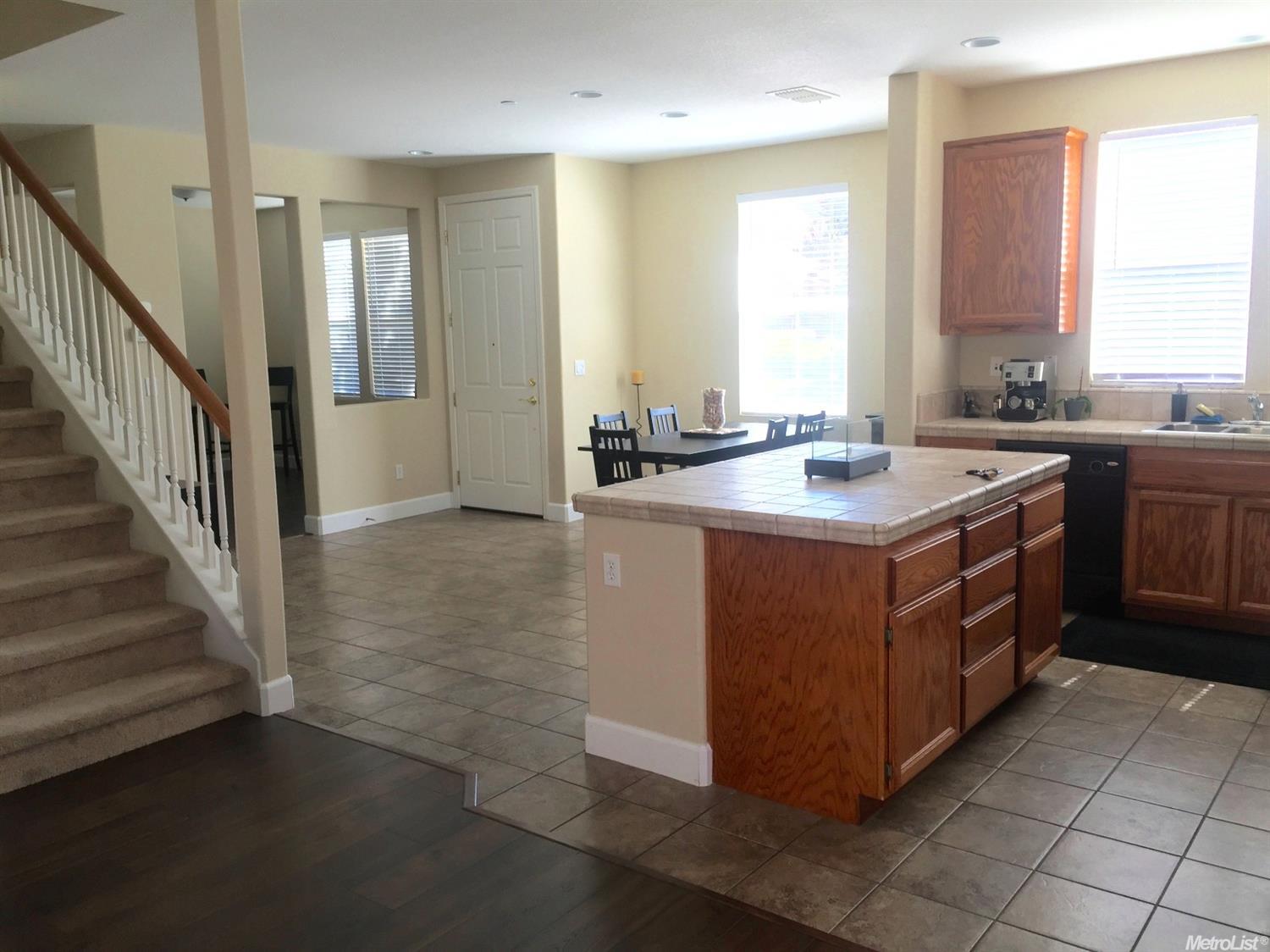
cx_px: 635
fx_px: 1064
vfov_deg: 48.2
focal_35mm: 29
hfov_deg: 61.7
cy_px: 476
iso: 32
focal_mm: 4.15
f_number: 2.2
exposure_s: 1/40
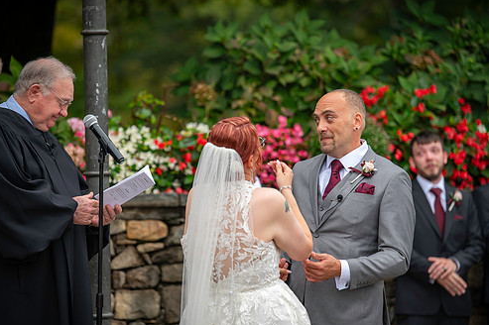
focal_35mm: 206
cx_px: 251
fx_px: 2796
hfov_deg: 10.0
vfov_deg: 6.7
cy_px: 173
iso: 320
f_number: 3.2
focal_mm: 175
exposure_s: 1/160
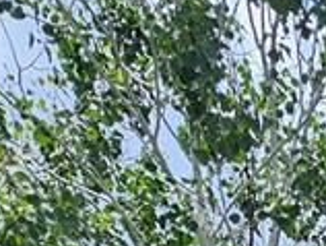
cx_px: 468
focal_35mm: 84
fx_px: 792
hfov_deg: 20.4
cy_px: 667
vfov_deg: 12.1
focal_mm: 2.2
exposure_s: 1/1723
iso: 50
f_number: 2.2
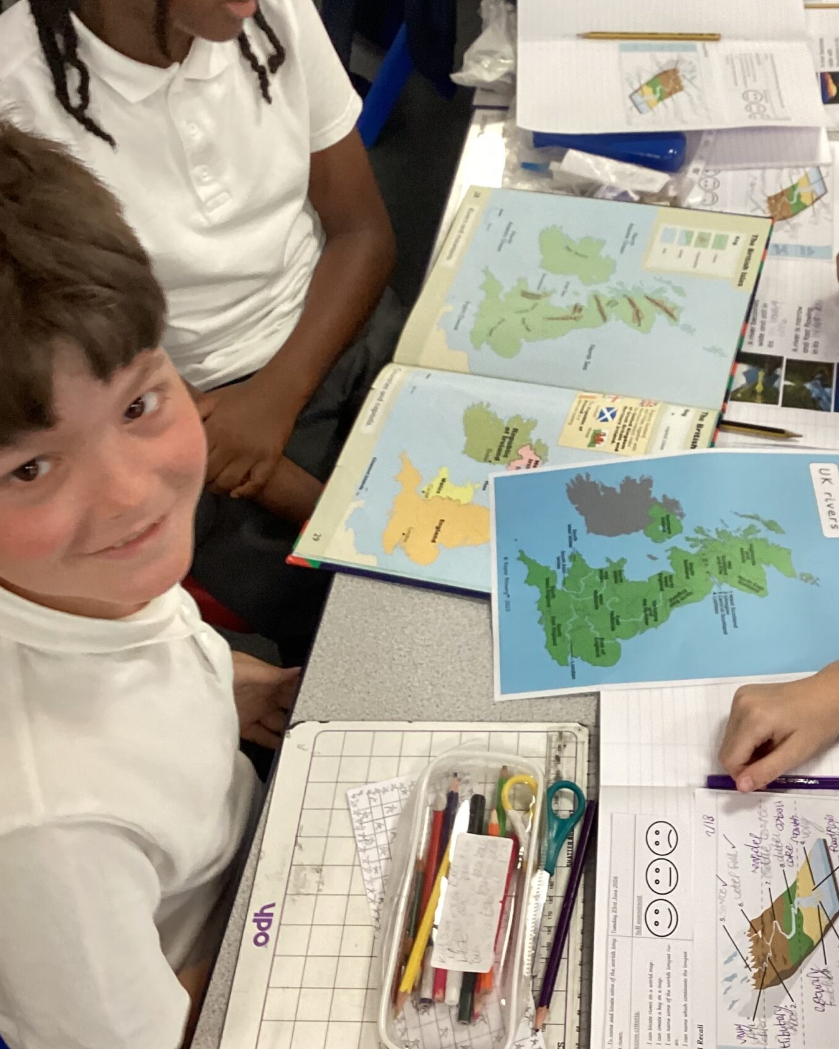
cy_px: 465
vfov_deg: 40.3
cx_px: 596
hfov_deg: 32.3
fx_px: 1428
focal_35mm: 46
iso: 160
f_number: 2.4
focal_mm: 3.3
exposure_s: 1/60
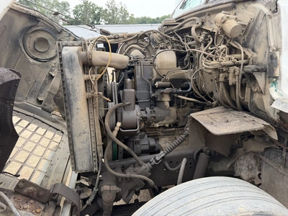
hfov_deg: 71.6
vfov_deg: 56.8
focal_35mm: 24
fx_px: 200
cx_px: 144
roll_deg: +4.1
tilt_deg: -14.4
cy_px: 108
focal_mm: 6.76
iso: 100
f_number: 1.78
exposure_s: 1/348
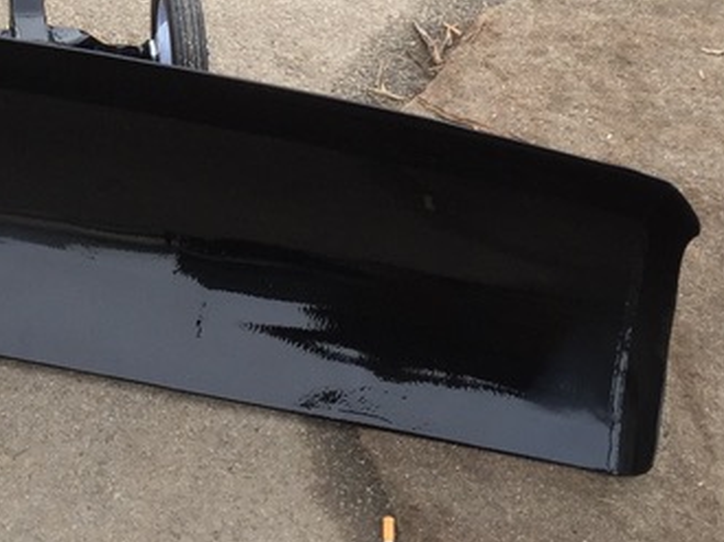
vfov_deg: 15.6
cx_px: 116
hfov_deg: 21.4
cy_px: -151
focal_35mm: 90
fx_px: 1881
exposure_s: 1/501
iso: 32
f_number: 2.2
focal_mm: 4.15
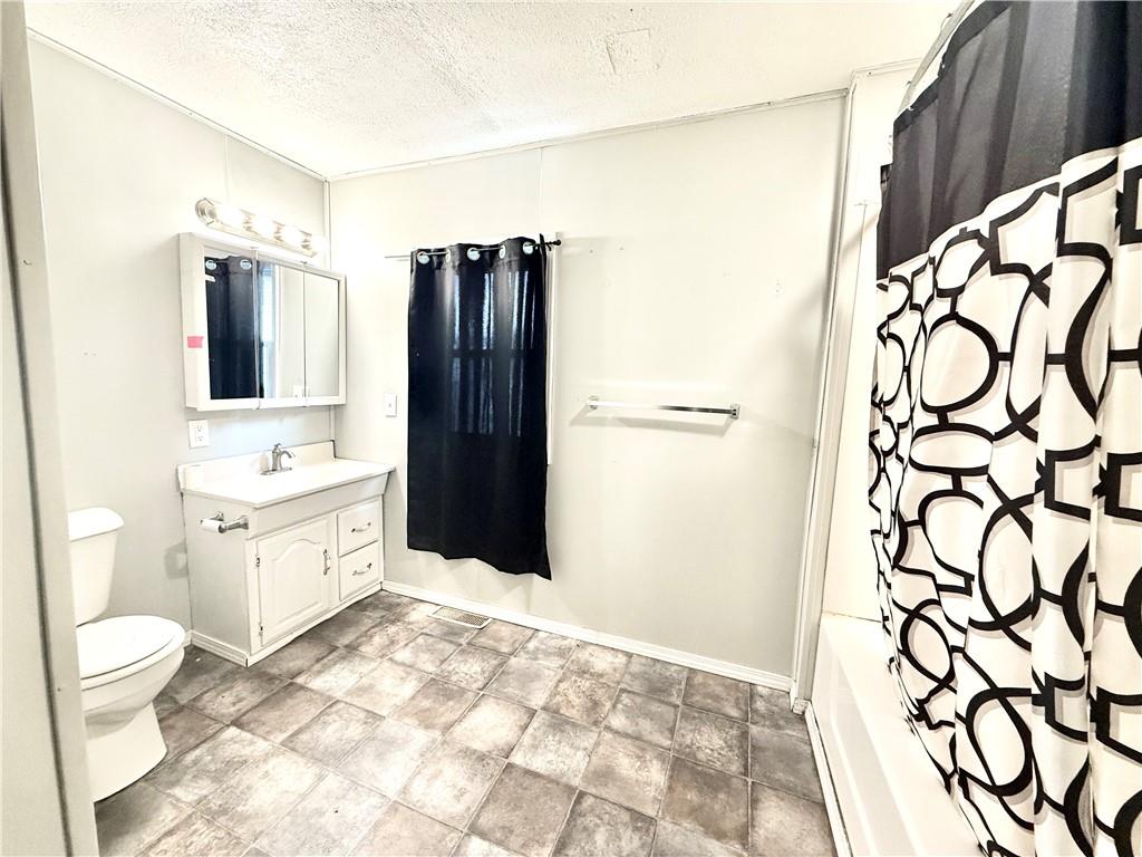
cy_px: 428
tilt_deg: -7.2
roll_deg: -2.1
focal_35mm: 14
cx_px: 571
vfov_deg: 85.7
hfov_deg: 102.1
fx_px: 462
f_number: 2.2
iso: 400
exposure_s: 1/60
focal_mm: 2.22
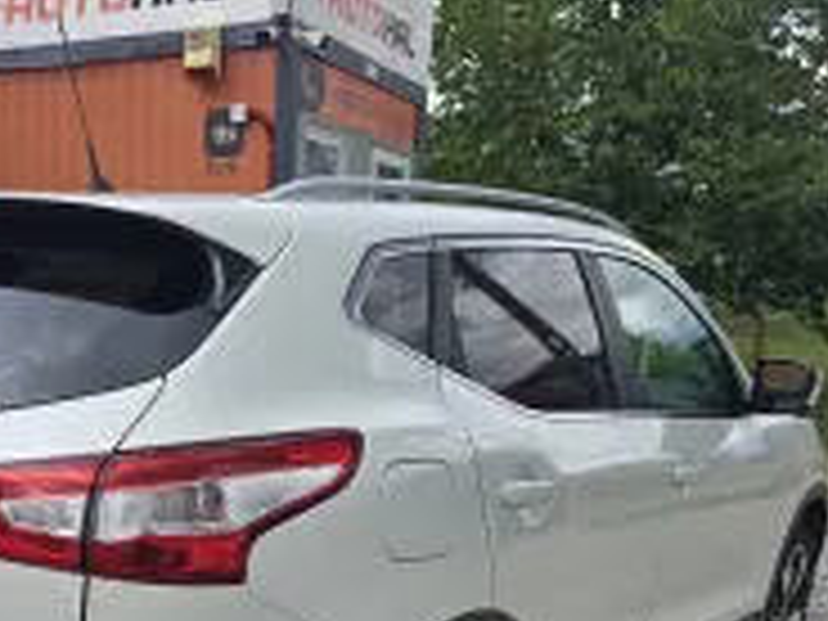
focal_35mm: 45
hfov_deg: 40.5
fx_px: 1076
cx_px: 176
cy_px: 567
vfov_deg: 30.7
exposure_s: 1/306
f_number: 1.7
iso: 12
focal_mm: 6.3
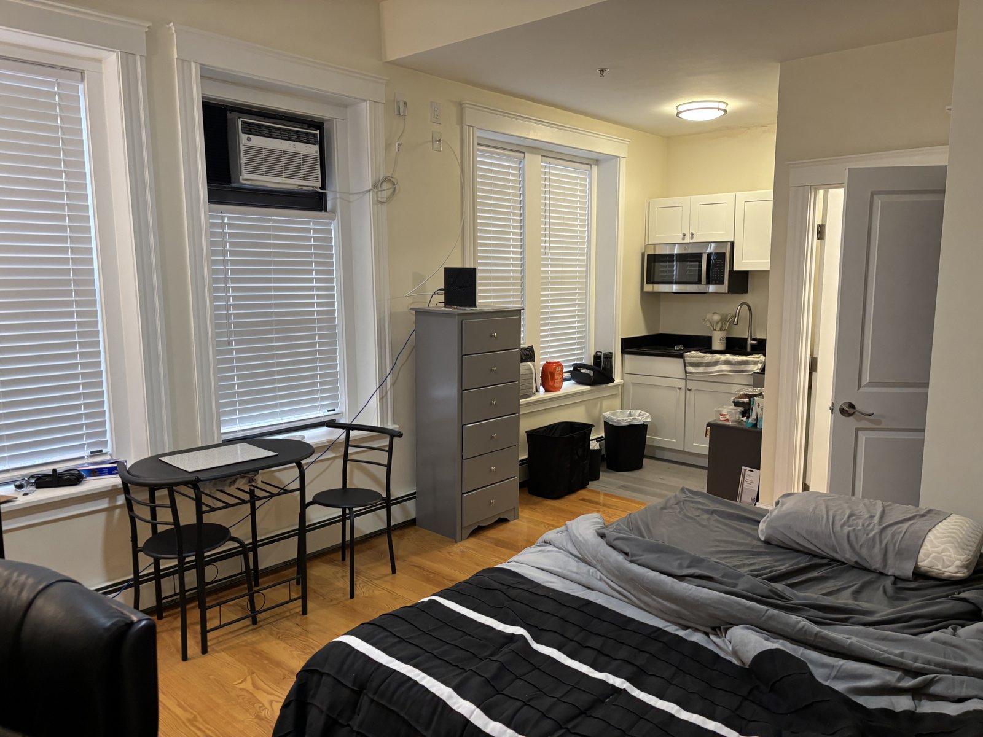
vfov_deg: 53.1
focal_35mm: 26
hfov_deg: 67.3
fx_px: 738
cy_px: 368
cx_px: 492
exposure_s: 1/60
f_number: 1.6
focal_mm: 5.96
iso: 160
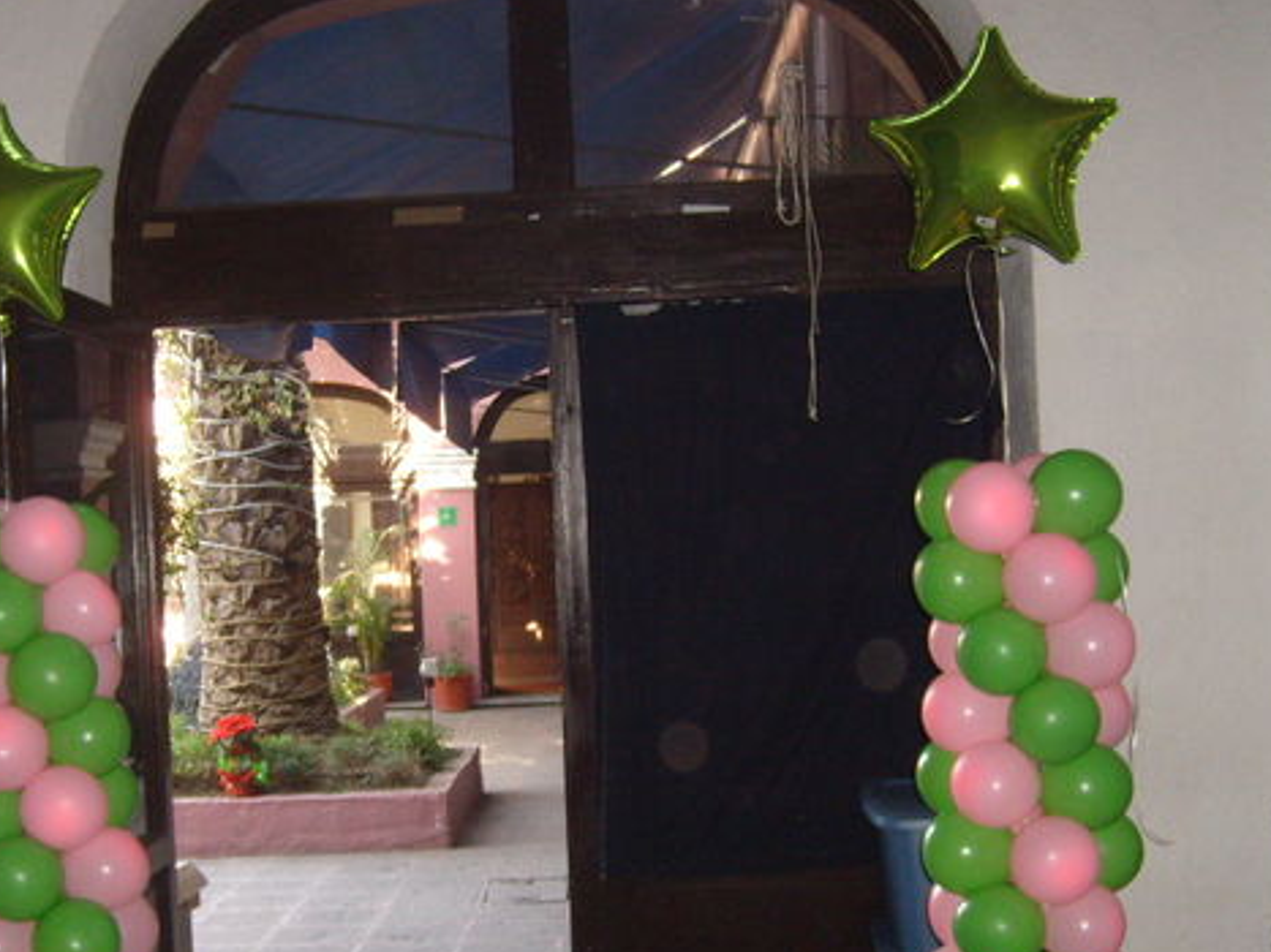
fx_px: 1762
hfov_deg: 39.5
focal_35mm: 48
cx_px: 523
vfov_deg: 30.2
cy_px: 577
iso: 200
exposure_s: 1/45
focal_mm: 5.8
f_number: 2.8
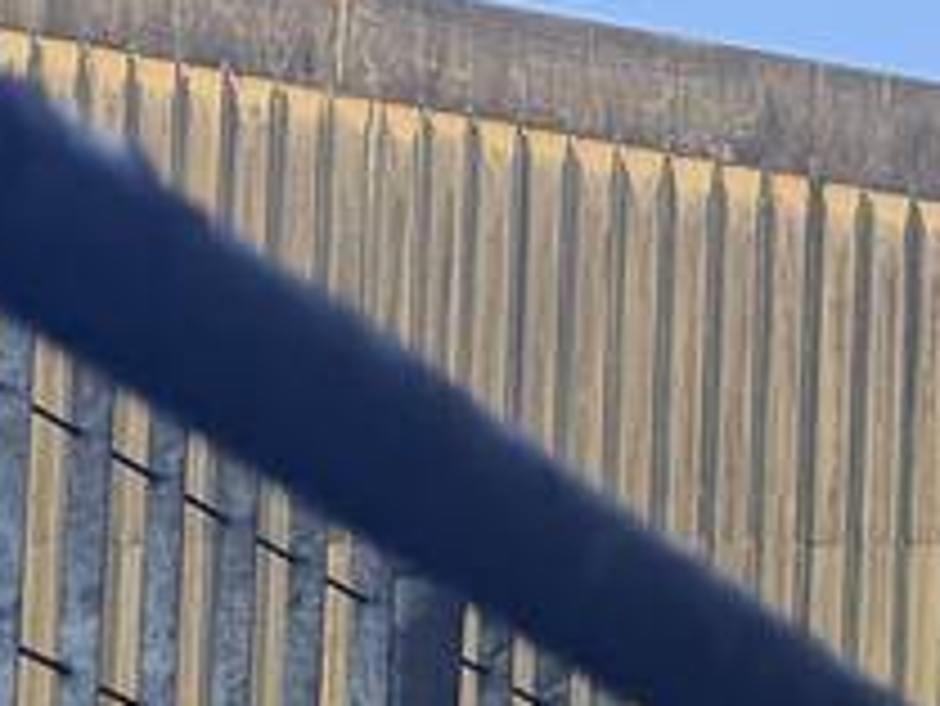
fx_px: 4483
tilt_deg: +2.1
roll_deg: +0.0
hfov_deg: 9.1
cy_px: 1952
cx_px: 2991
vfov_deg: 8.0
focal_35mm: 165
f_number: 1.78
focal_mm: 6.76
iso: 100
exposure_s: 1/368
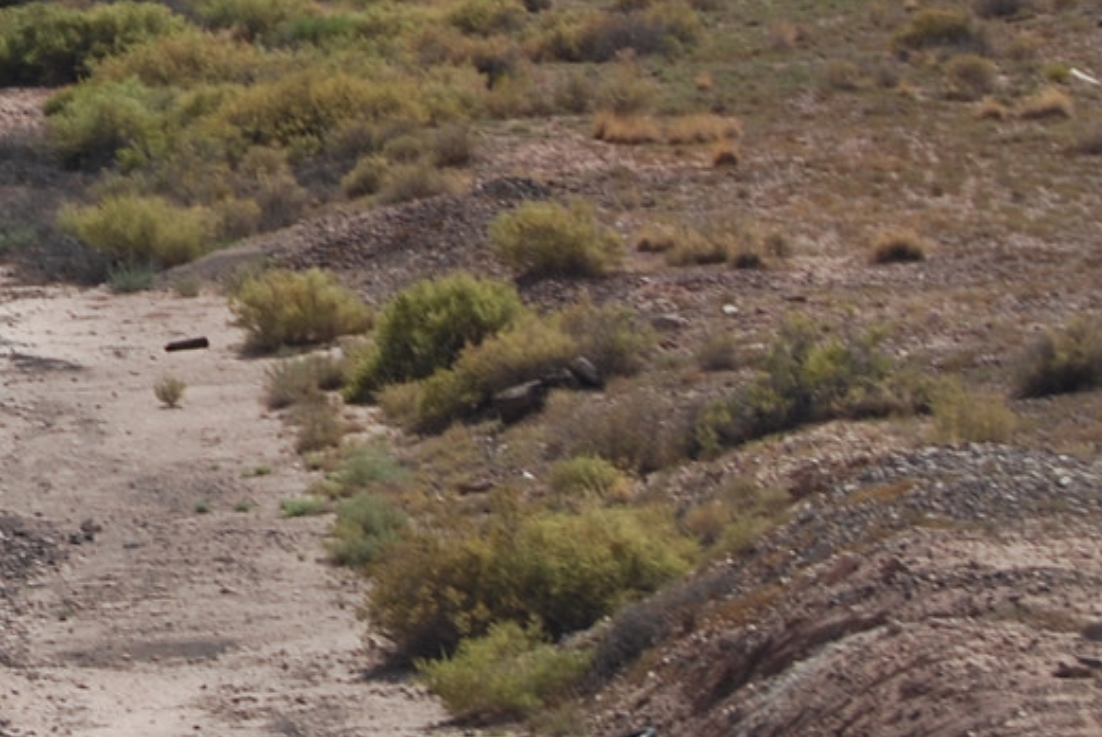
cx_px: -530
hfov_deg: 6.3
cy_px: -278
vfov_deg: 4.2
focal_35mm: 325
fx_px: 9959
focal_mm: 55
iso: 100
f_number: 9
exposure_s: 1/320
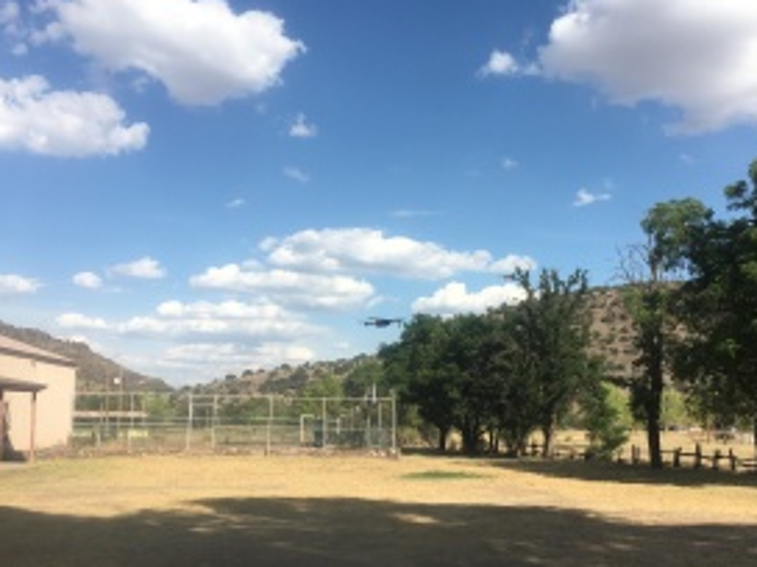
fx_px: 853
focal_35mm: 39
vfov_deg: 36.6
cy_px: 361
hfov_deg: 47.7
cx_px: 437
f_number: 2.2
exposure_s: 1/1748
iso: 25
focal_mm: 4.15
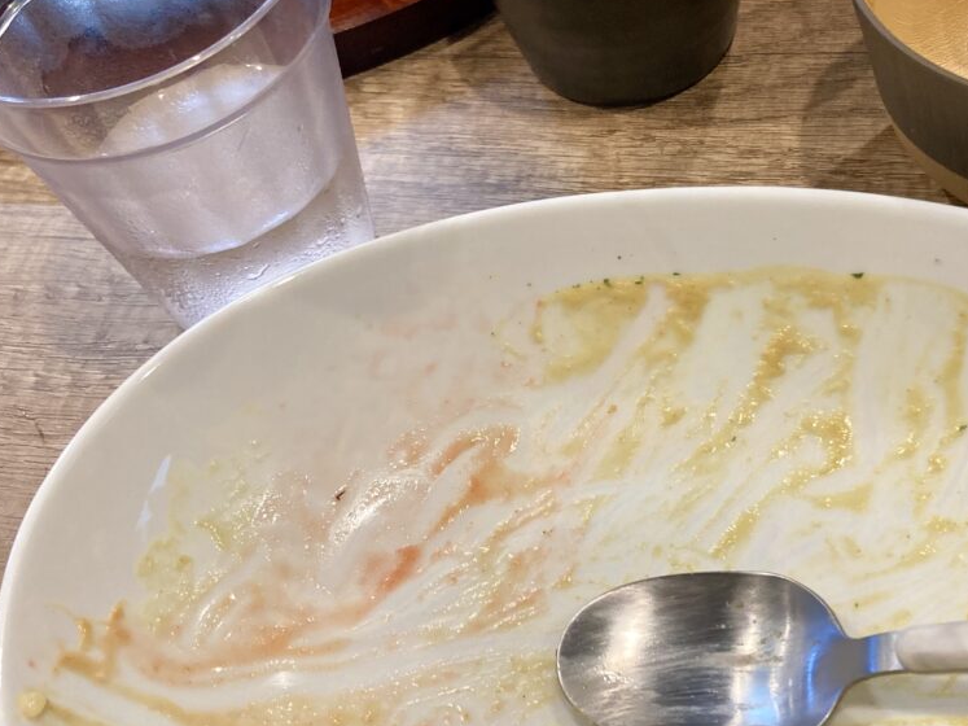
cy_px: 252
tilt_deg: -49.0
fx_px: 1342
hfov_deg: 39.4
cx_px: 604
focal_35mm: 48
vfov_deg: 30.1
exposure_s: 1/50
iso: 125
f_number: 1.8
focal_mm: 3.99
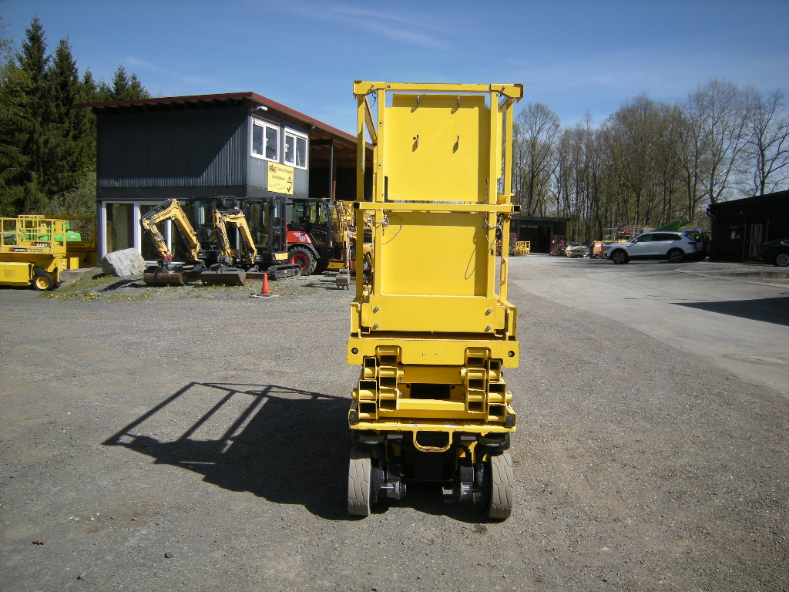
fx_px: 638
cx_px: 394
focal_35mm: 28
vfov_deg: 49.7
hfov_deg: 63.4
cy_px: 296
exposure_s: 1/283
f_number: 5.6
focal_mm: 4.7
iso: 64
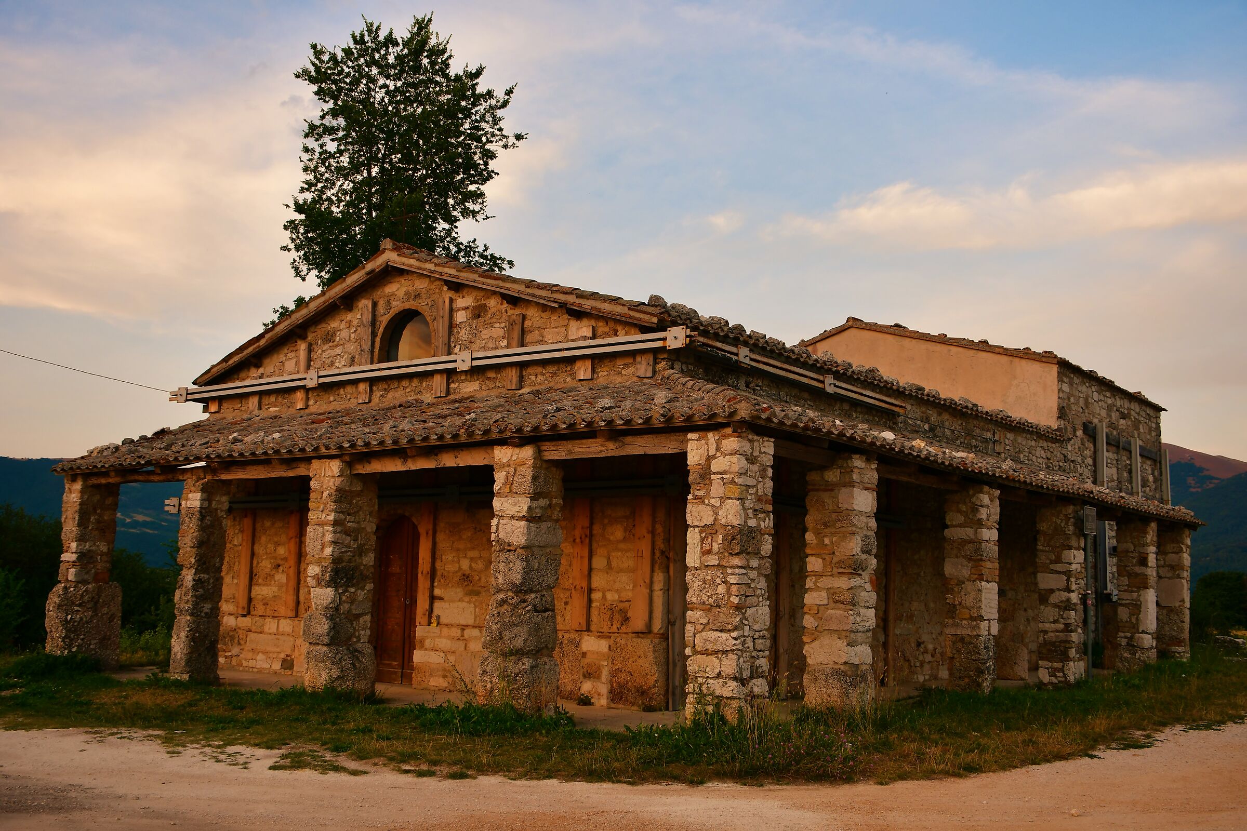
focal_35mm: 36
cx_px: 624
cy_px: 416
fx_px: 1247
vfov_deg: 36.9
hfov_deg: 53.1
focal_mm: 24
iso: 100
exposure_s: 1/80
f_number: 4.5
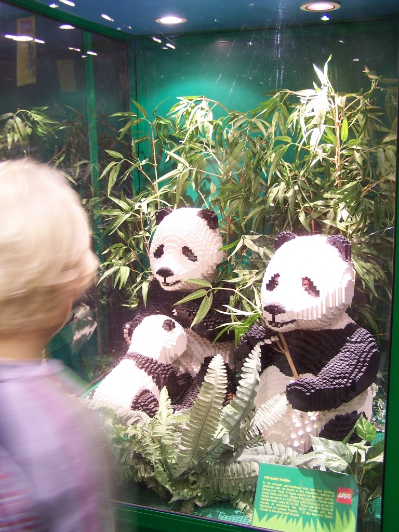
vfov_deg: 49.0
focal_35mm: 38
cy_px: 266
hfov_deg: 37.7
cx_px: 200
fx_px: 584
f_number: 2.8
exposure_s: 1/4
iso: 80
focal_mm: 6.3
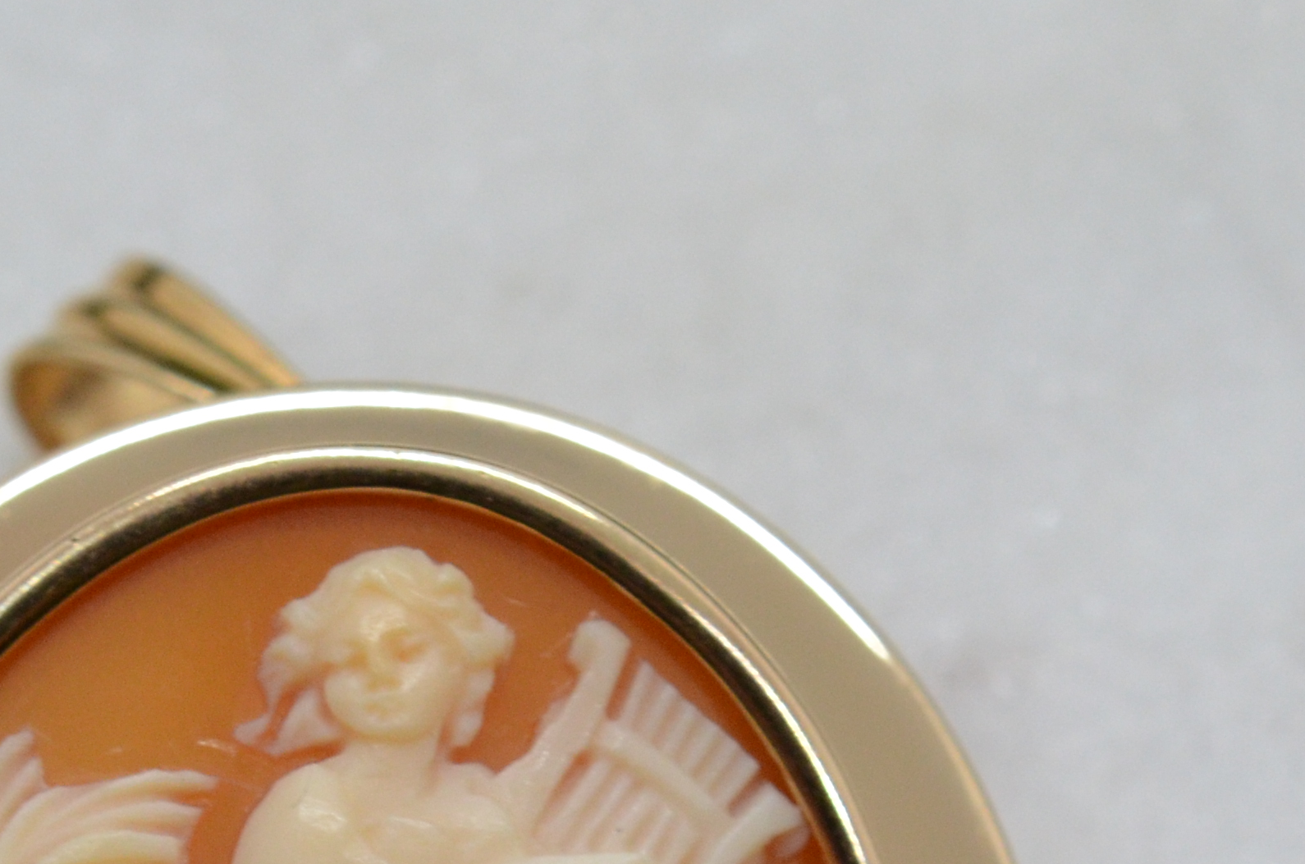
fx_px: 6728
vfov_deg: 7.3
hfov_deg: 11.1
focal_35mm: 186
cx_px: 425
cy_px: 1215
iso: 1000
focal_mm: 40
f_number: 9
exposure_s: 1/160
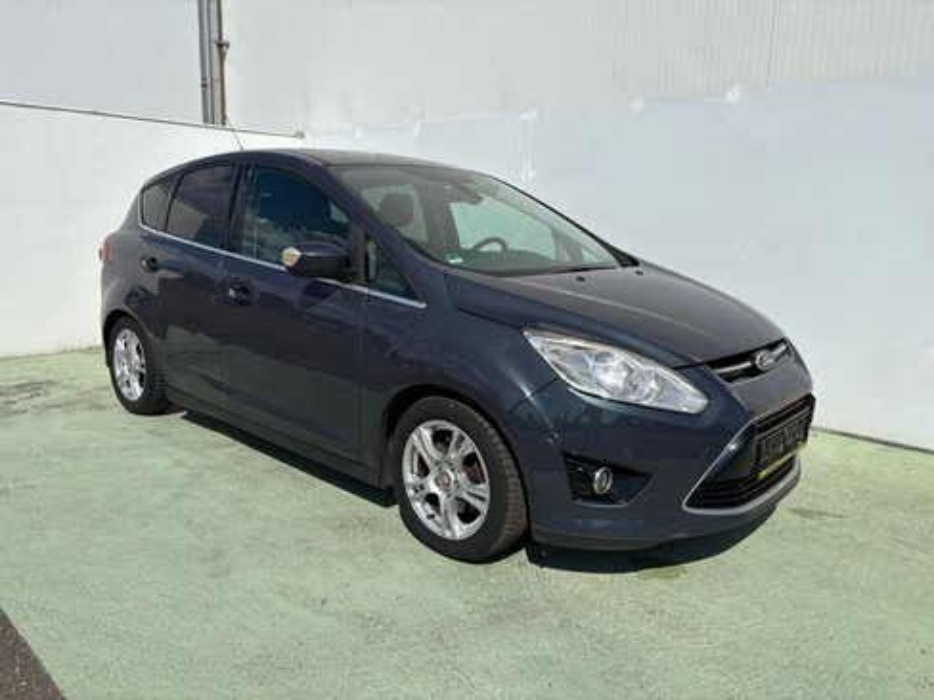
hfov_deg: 67.3
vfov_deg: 53.1
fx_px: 702
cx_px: 467
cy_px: 350
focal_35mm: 26
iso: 50
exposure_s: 1/7813
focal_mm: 5.96
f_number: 1.6
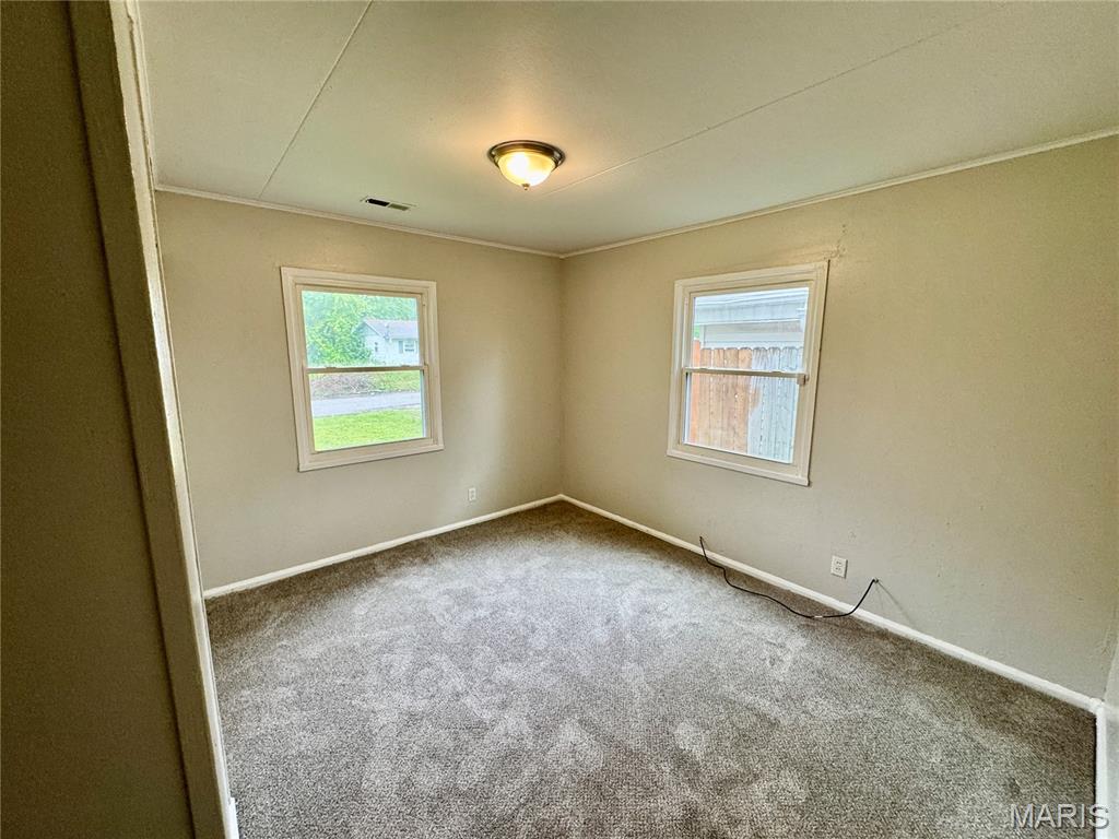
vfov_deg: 85.7
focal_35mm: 14
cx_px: 560
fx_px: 453
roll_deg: -0.6
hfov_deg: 102.1
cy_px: 420
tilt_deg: -10.2
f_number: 2.2
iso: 160
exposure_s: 1/120
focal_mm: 2.22
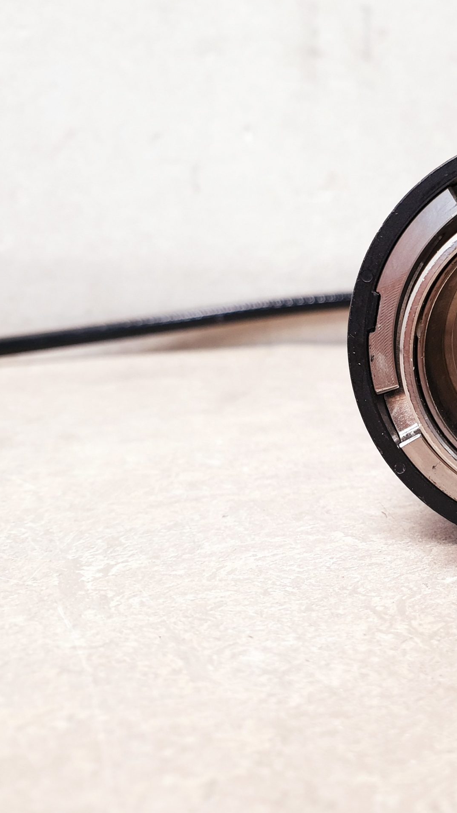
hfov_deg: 29.1
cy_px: 406
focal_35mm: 38
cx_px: 460
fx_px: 819
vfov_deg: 52.8
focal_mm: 4.3
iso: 200
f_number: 2.4
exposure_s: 1/50
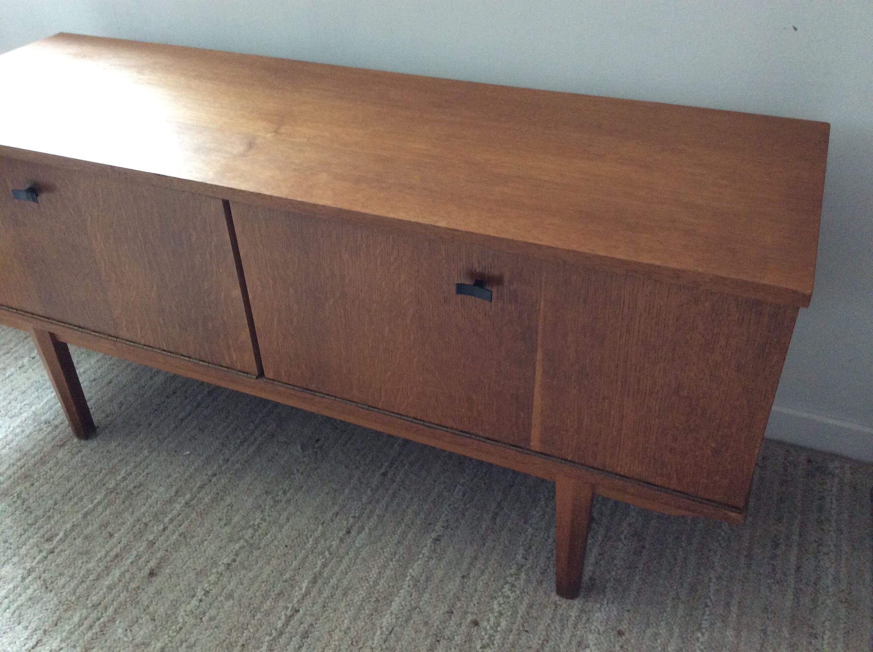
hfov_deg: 56.9
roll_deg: +3.5
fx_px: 806
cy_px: 326
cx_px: 436
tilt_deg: -35.9
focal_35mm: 32
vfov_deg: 44.1
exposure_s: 1/25
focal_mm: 3.3
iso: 160
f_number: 2.4
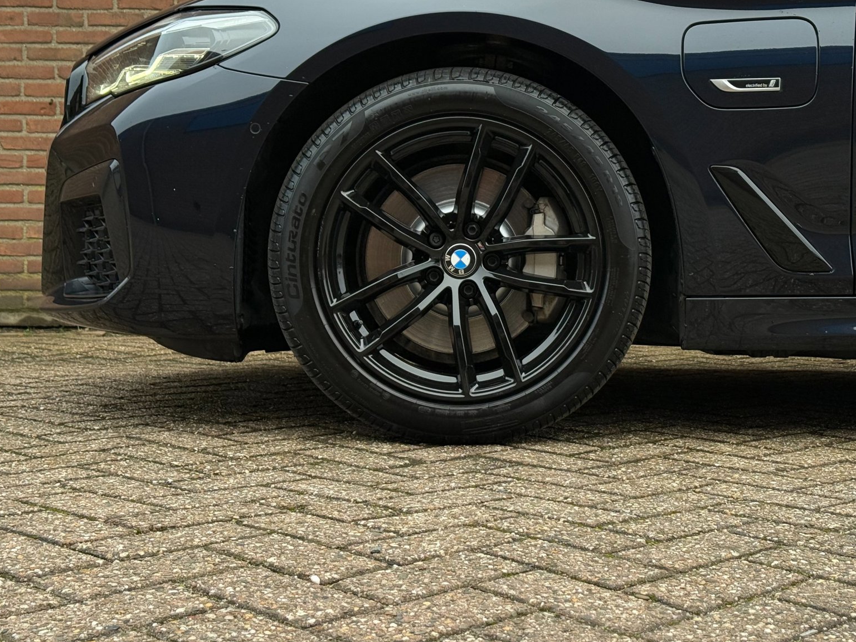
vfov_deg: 24.4
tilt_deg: -2.9
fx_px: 1484
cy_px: 293
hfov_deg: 32.1
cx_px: 503
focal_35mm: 60
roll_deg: -0.2
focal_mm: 6.76
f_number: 1.78
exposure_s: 1/54
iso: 200
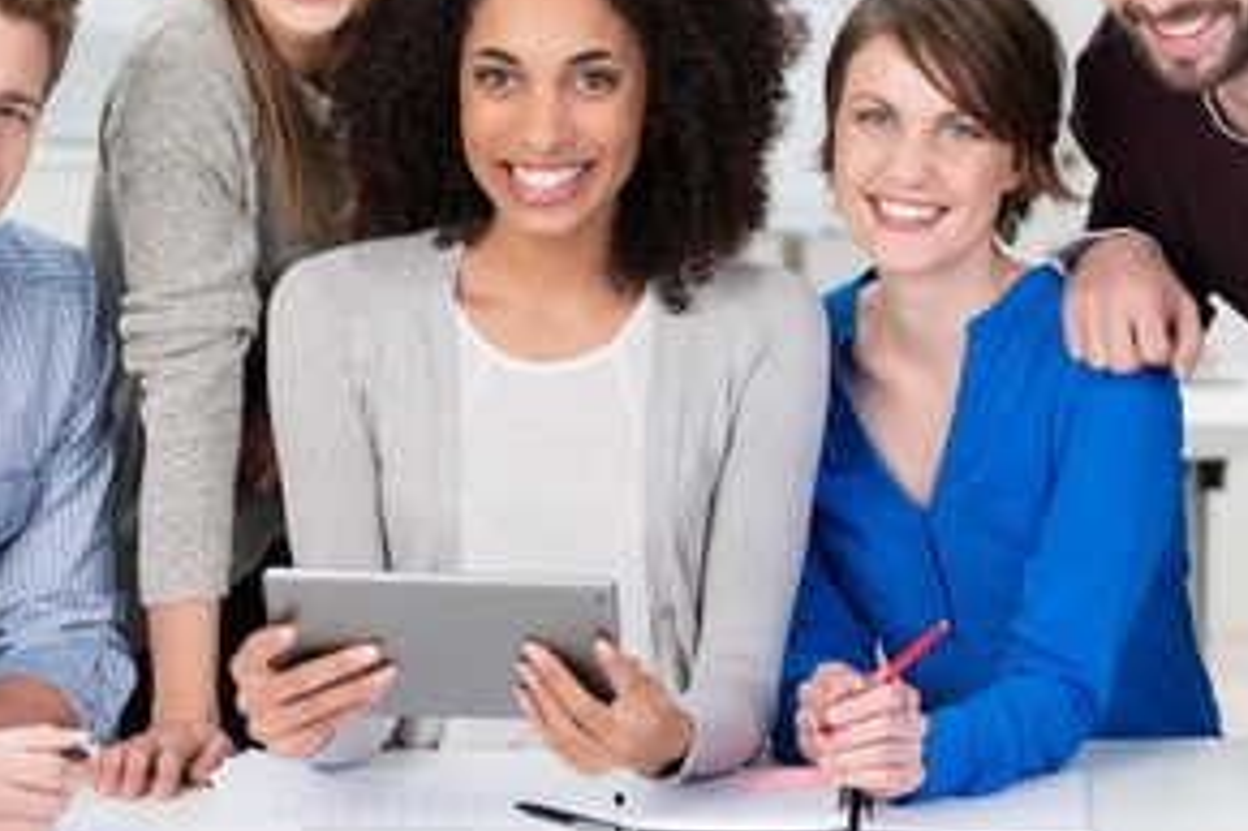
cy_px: 265
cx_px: 594
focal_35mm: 120
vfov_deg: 11.4
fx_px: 4157
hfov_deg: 17.1
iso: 100
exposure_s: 1/160
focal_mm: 82
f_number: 3.5
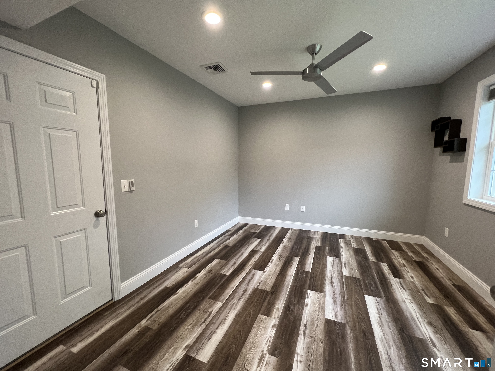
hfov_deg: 106.2
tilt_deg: -7.8
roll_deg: -0.4
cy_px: 186
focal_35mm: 13
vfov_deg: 89.9
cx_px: 248
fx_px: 186
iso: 250
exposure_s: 1/100
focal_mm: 1.57
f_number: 1.8
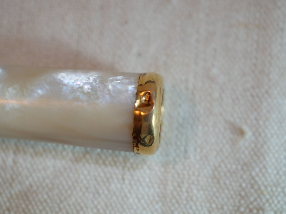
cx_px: 143
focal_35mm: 60
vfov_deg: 24.4
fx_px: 496
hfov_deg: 32.2
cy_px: 107
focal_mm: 30
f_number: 4.5
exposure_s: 1/160
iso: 200
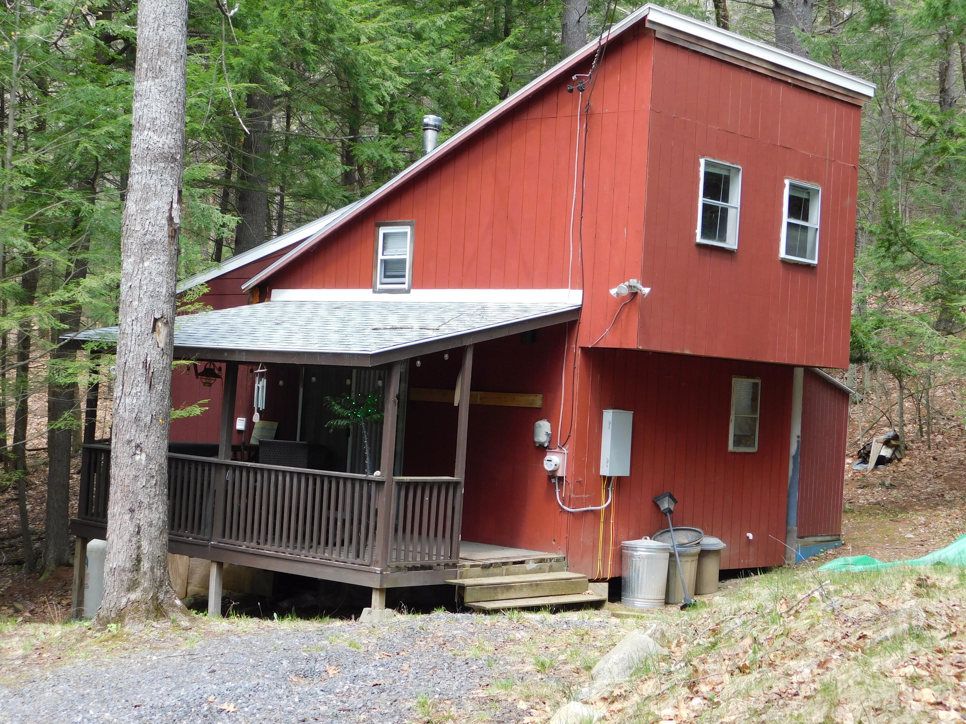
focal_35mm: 59
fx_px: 1646
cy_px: 362
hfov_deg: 32.7
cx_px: 483
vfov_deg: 24.8
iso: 125
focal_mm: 10.4
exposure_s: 1/80
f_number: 4
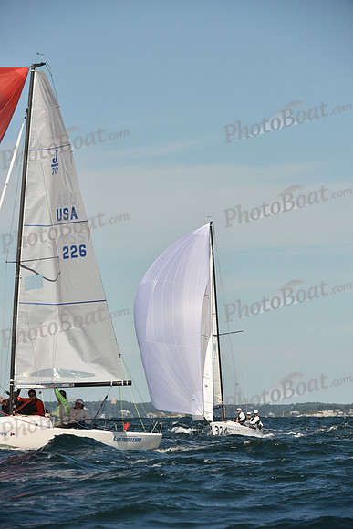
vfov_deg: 8.6
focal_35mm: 240
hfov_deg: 5.7
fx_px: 3528
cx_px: 176
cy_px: 264
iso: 250
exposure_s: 1/1250
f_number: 8
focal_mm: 240
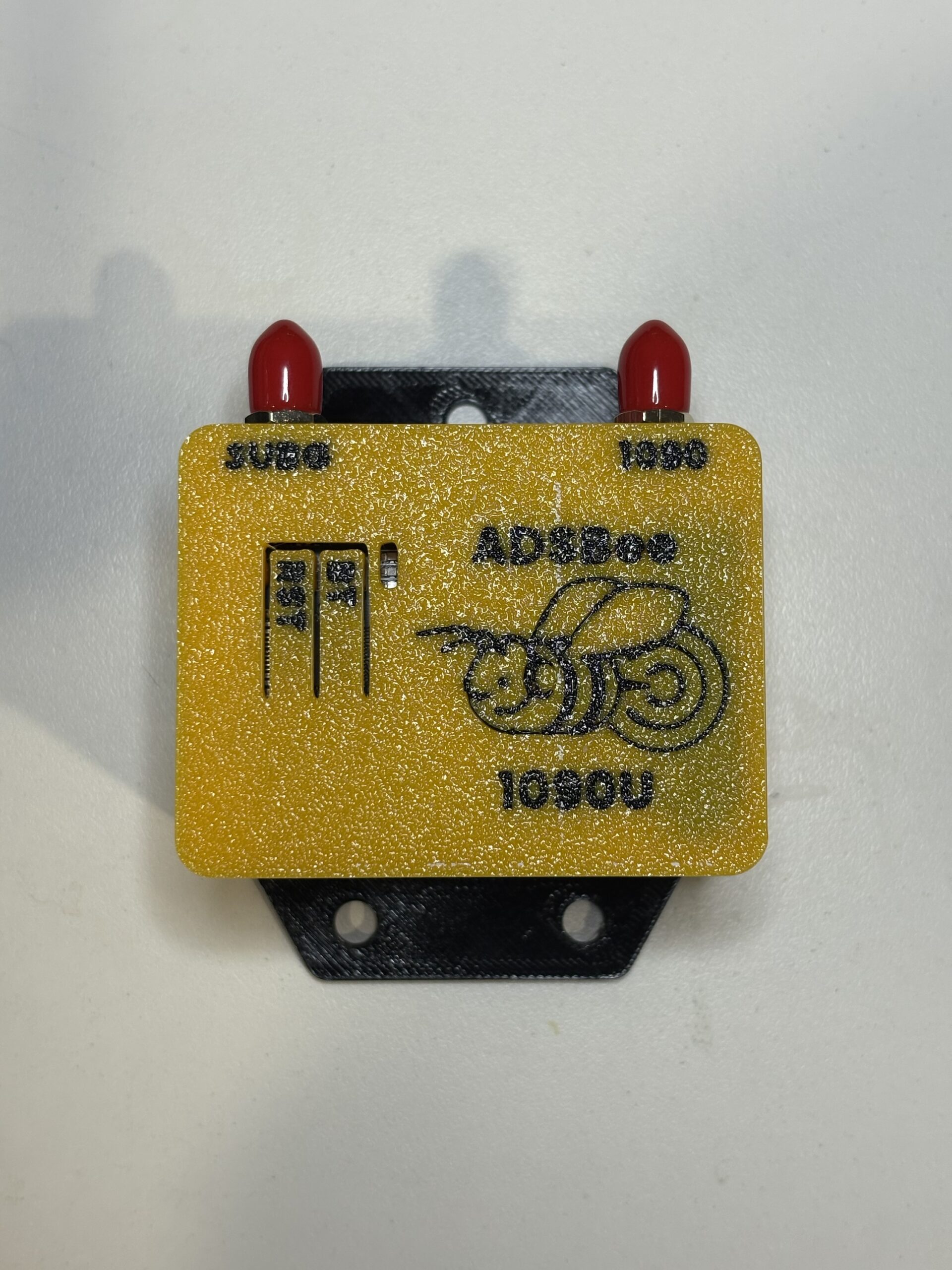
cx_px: 476
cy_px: 635
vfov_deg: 36.8
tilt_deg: -86.1
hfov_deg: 28.0
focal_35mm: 52
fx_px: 1907
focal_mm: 5.96
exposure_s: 1/60
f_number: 1.6
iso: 50
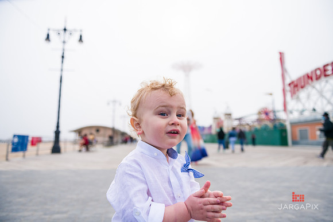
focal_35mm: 24
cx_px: 166
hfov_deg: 73.7
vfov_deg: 53.2
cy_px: 111
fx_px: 222
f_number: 3.2
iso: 200
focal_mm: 24
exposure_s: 1/4000
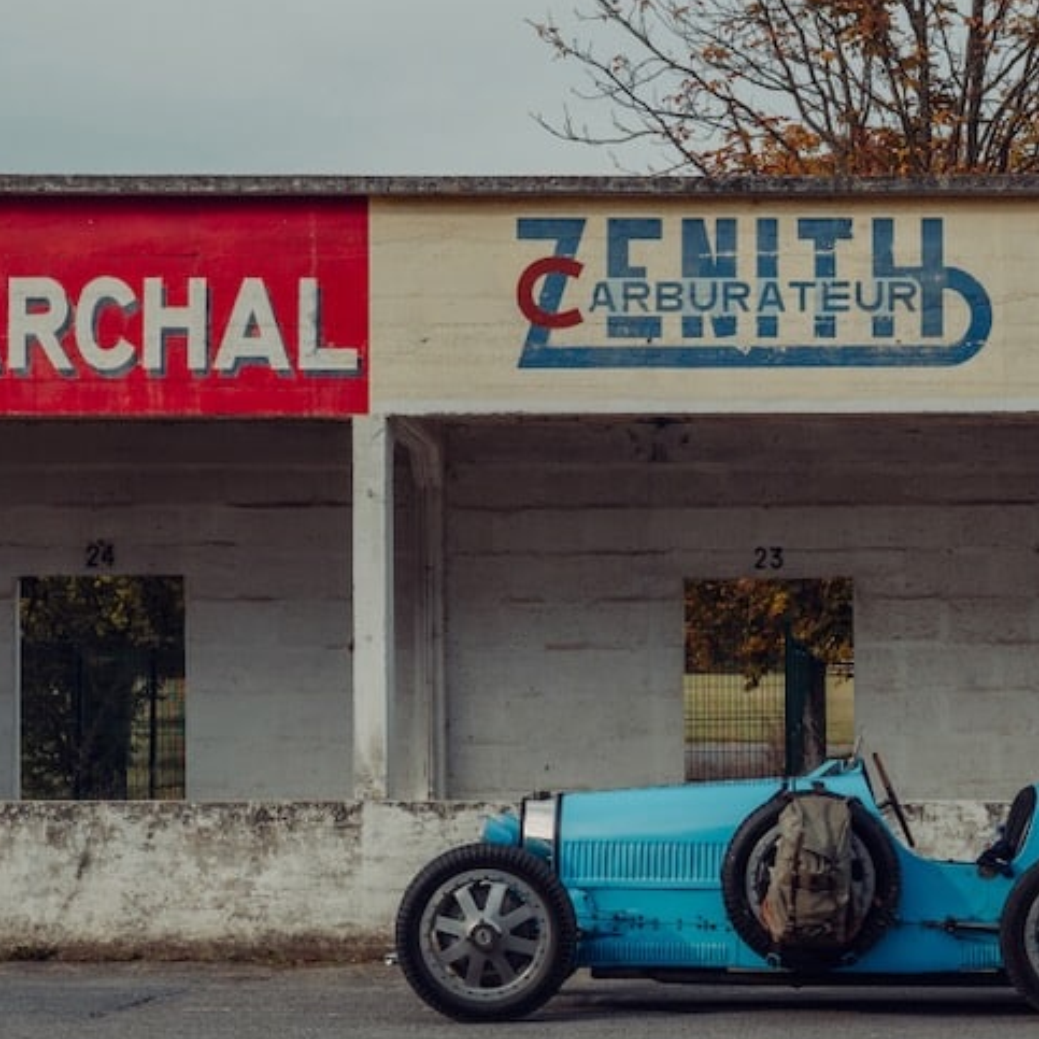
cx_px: 854
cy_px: 585
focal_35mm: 81
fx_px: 2751
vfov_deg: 21.4
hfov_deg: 21.1
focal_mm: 36
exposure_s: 1/320
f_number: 6.3
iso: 200
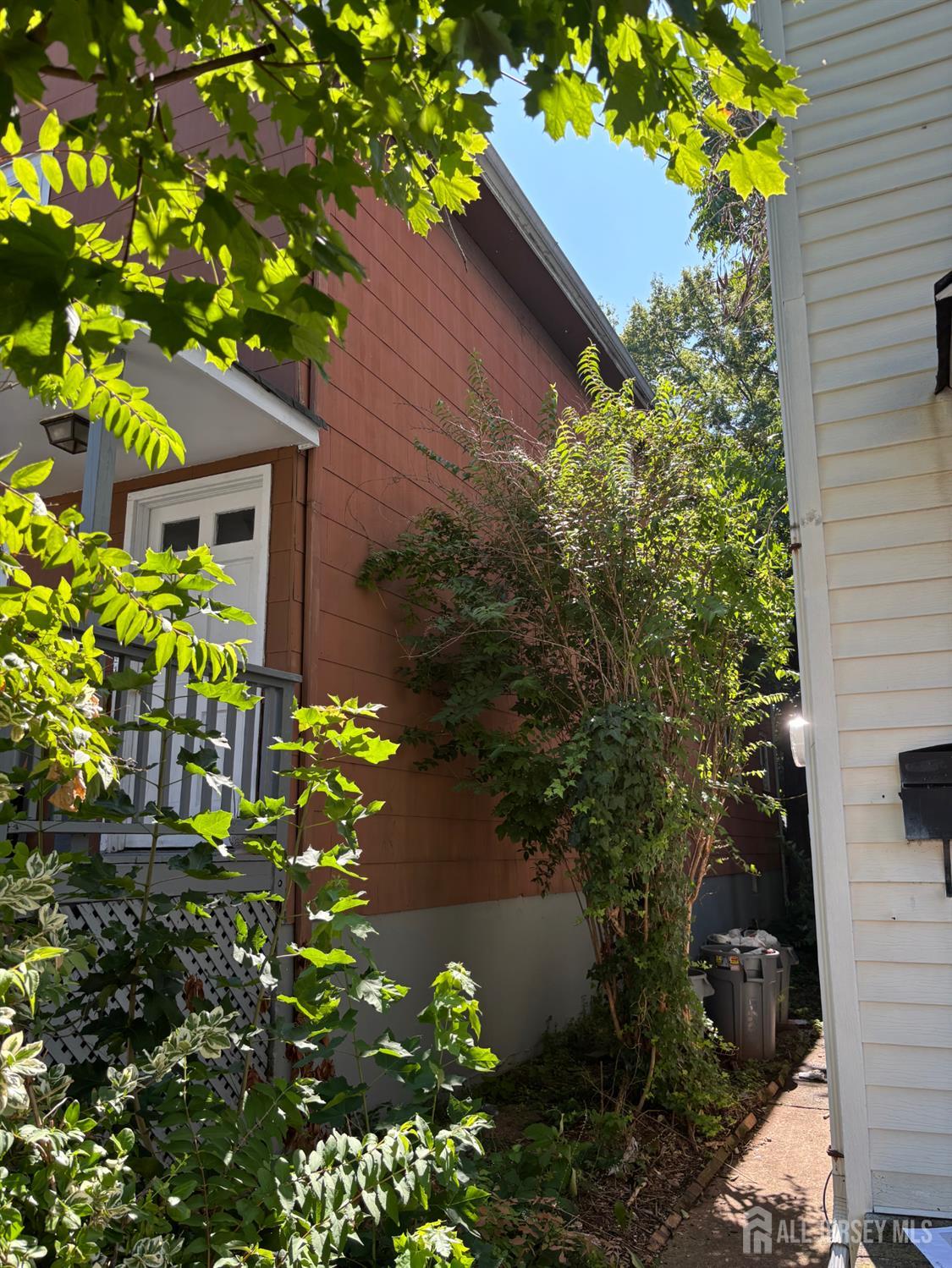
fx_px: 953
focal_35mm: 26
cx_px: 476
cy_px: 634
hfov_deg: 53.1
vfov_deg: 67.3
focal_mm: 5.96
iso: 50
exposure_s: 1/481
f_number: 1.6
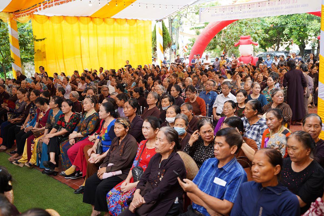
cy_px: 108
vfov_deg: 37.9
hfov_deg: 54.4
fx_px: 315
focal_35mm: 35
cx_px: 162
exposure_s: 1/60
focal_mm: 35
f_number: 3.5
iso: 100
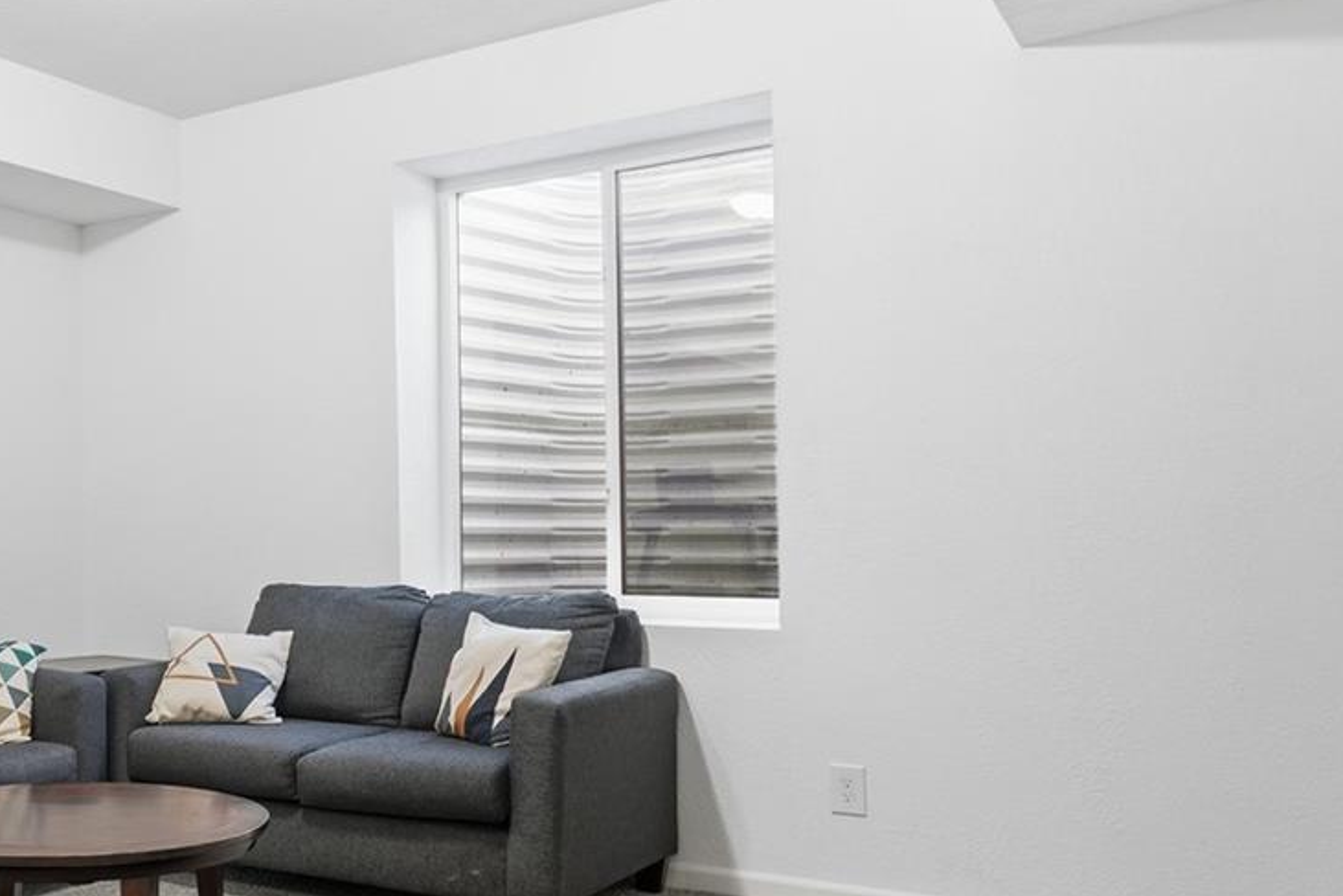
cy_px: 497
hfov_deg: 49.6
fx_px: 1306
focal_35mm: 35
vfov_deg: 37.8
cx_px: 186
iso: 500
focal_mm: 16
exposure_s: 1/13
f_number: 8
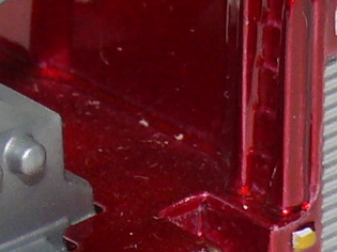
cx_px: 185
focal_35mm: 518
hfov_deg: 3.8
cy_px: 62
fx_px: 5041
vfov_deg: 2.9
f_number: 4
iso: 100
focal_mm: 13.3
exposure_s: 1/30
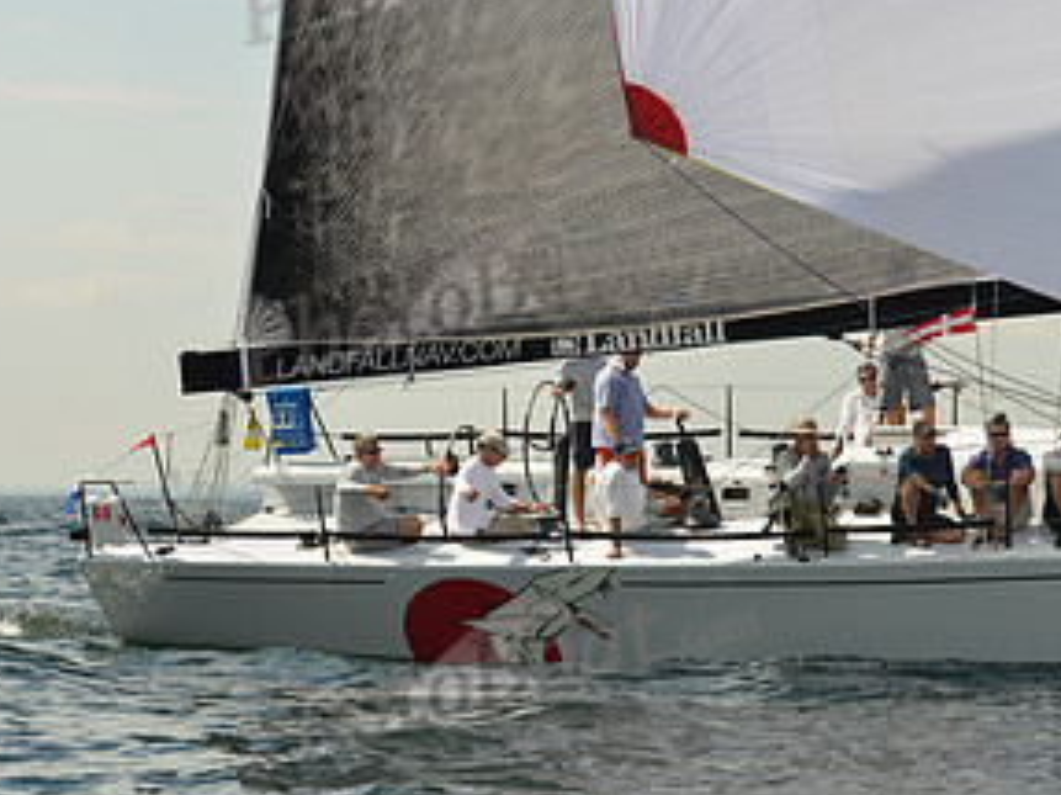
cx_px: 954
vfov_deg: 10.9
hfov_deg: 14.4
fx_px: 4167
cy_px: 431
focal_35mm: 136
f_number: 8
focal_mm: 70
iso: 320
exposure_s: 1/1250
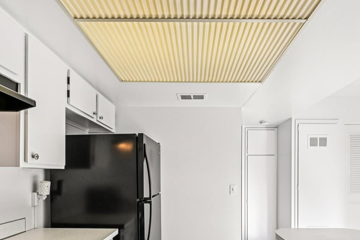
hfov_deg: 78.5
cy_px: 168
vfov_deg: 55.5
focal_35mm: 22
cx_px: 192
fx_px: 220
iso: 90
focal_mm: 14
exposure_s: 1/15
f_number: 11
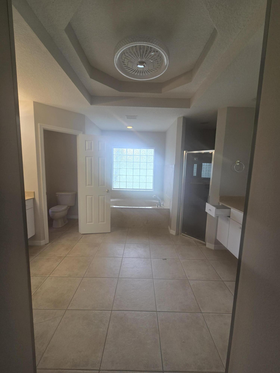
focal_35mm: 13
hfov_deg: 89.9
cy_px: 186
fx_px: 140
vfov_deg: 106.2
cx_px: 140
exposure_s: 1/120
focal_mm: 2.2
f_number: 2.2
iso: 50
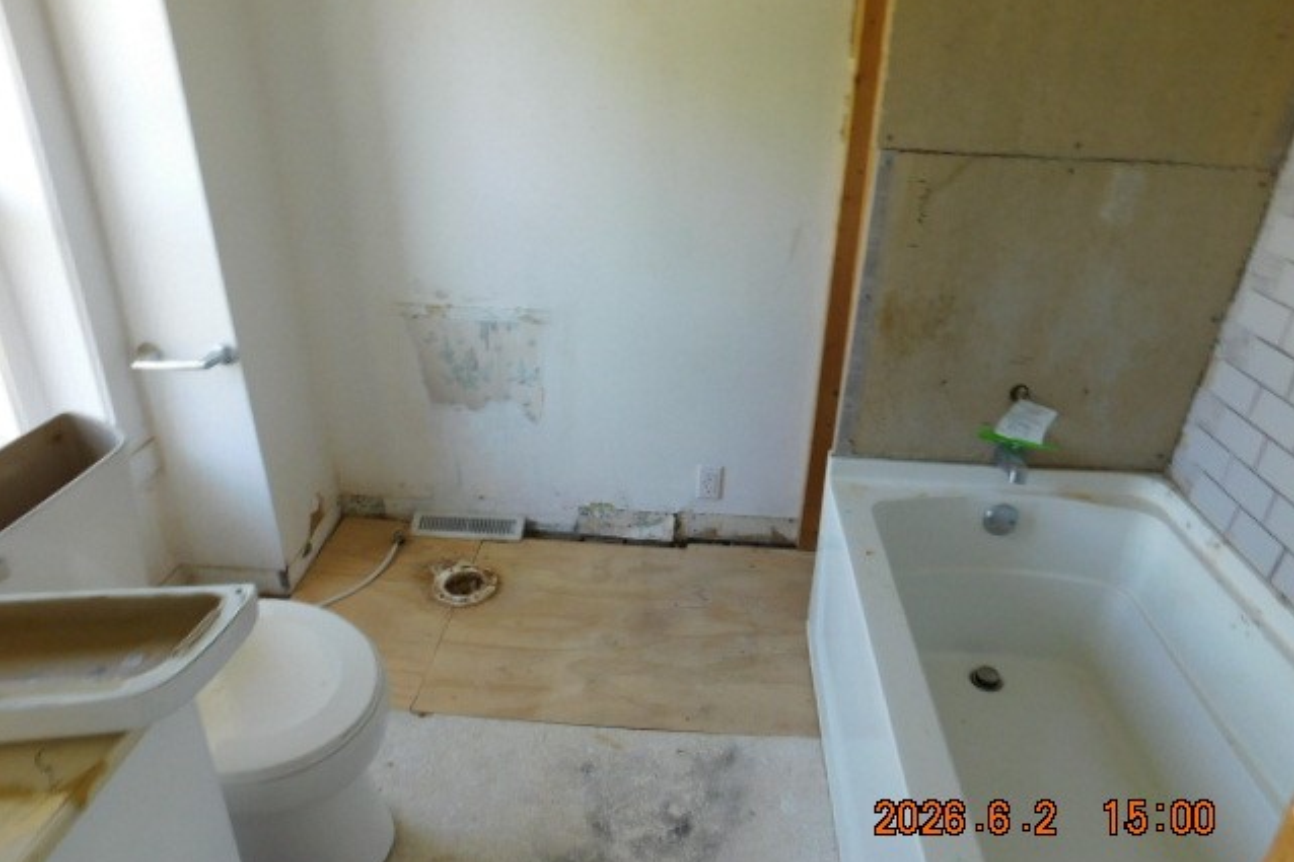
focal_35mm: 24
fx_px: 862
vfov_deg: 53.1
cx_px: 647
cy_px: 434
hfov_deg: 73.8
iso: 140
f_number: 3
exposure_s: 1/30
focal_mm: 4
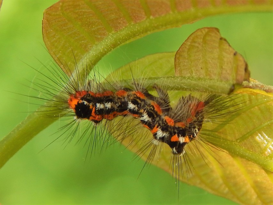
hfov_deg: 26.0
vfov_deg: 19.6
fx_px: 592
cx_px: 136
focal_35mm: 75
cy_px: 102
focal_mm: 13.5
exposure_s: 1/100
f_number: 4.2
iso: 125
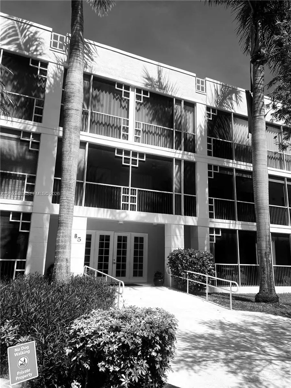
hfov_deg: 53.1
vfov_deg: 67.3
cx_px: 146
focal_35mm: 26
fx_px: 291
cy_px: 194
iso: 50
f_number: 1.5
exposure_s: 1/6211
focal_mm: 5.7
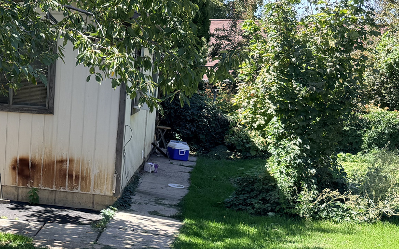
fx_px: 685
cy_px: 142
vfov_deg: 20.6
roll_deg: -3.4
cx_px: 17
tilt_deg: -6.2
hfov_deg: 30.6
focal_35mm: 63
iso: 100
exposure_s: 1/898
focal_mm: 6.76
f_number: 1.78
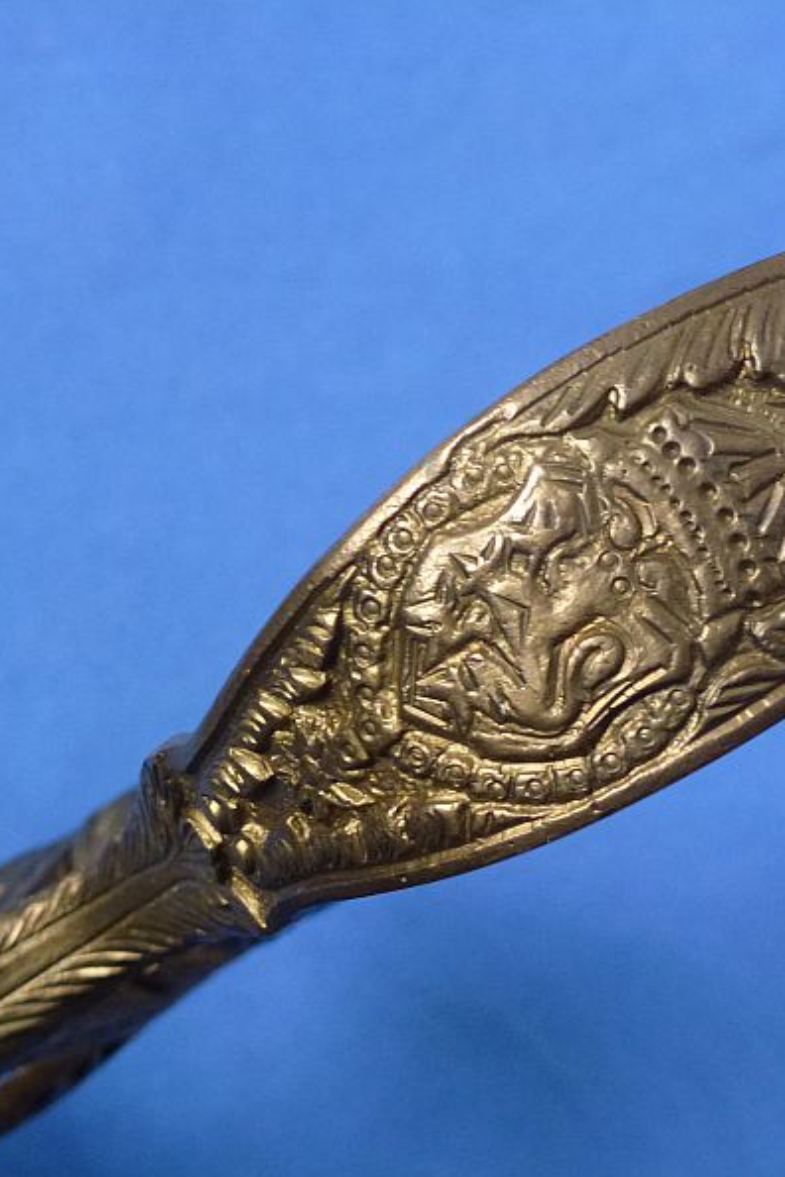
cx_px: 615
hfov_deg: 21.3
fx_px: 2060
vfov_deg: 31.9
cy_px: 587
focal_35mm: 63
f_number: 4
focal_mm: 8
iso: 320
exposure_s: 1/80
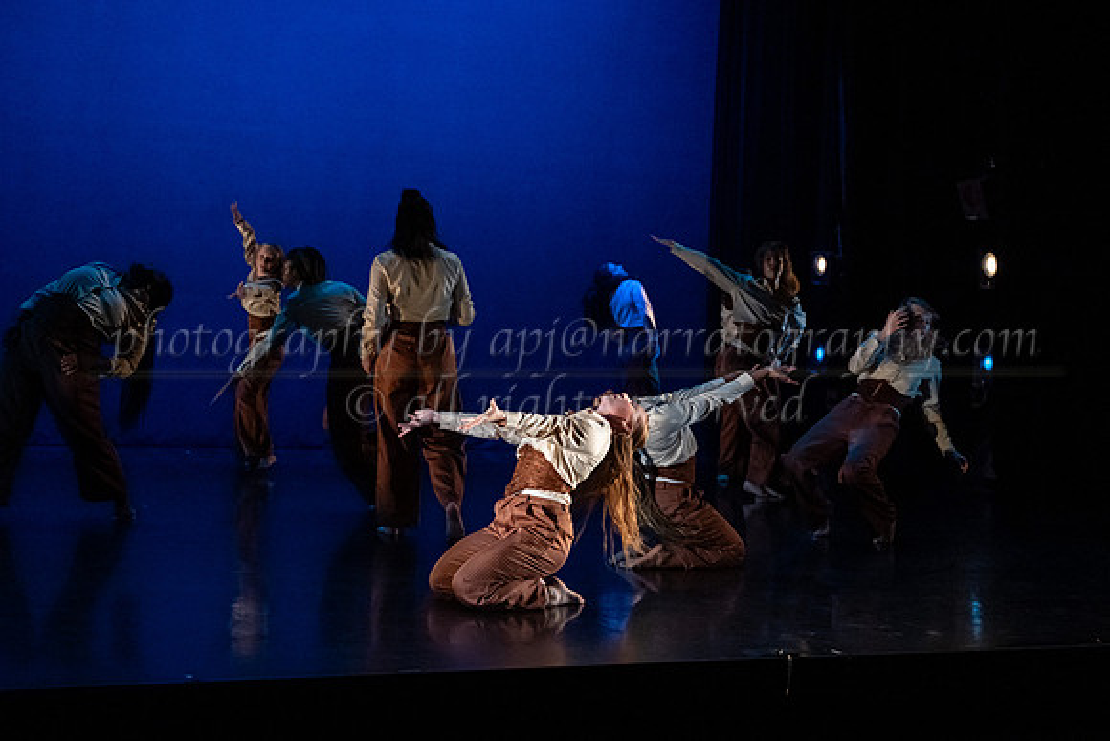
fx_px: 1954
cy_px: 396
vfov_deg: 21.5
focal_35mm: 63
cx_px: 676
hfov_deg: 31.6
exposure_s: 1/400
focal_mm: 52
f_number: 3.5
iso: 4000
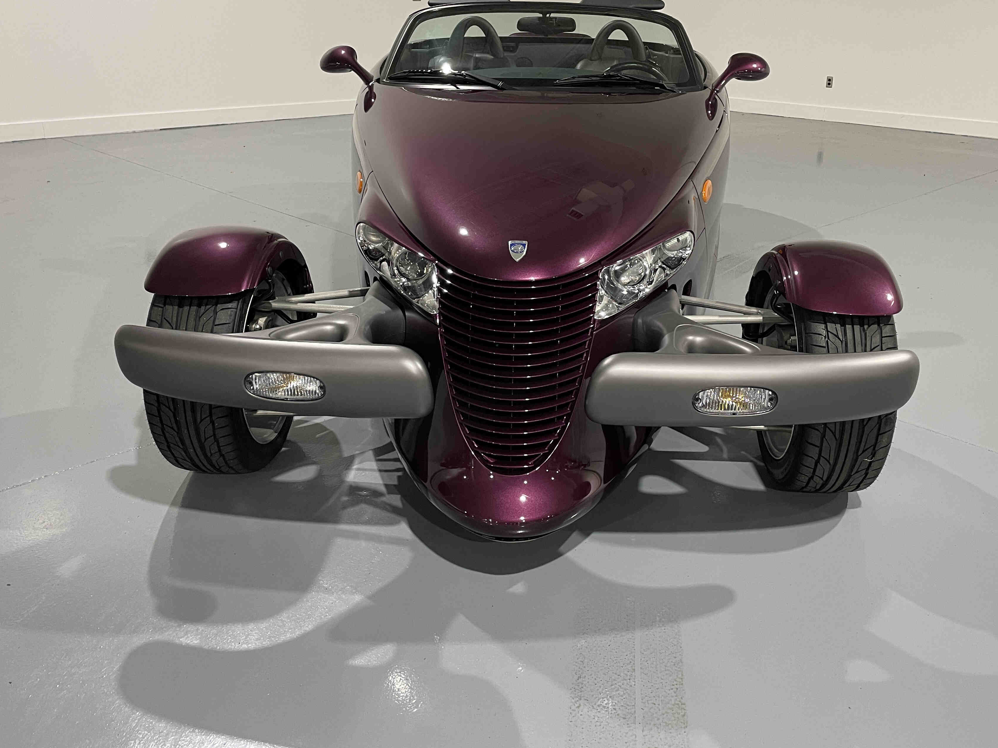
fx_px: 894
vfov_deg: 45.3
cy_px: 311
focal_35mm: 31
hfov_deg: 58.3
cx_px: 530
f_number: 1.6
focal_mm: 4.2
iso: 125
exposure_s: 1/60
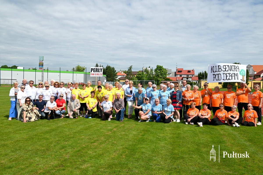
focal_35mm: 32
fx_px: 230
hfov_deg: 59.5
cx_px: 132
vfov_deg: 41.7
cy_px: 88
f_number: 8
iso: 100
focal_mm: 31.5
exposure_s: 1/500
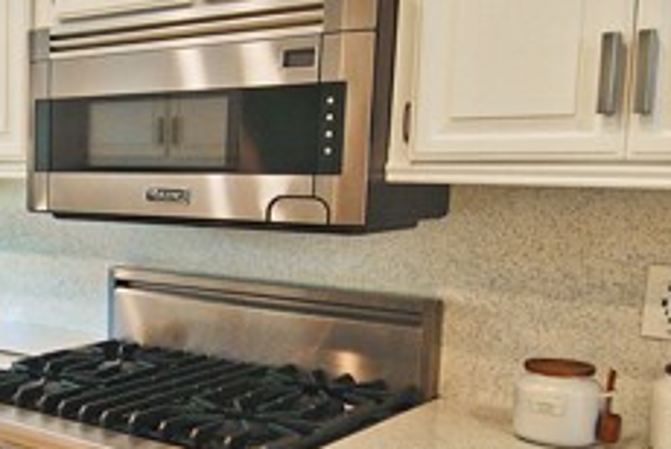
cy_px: 294
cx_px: -82
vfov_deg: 26.9
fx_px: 933
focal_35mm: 50
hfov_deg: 33.9
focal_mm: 12
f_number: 4
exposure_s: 1/60
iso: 400
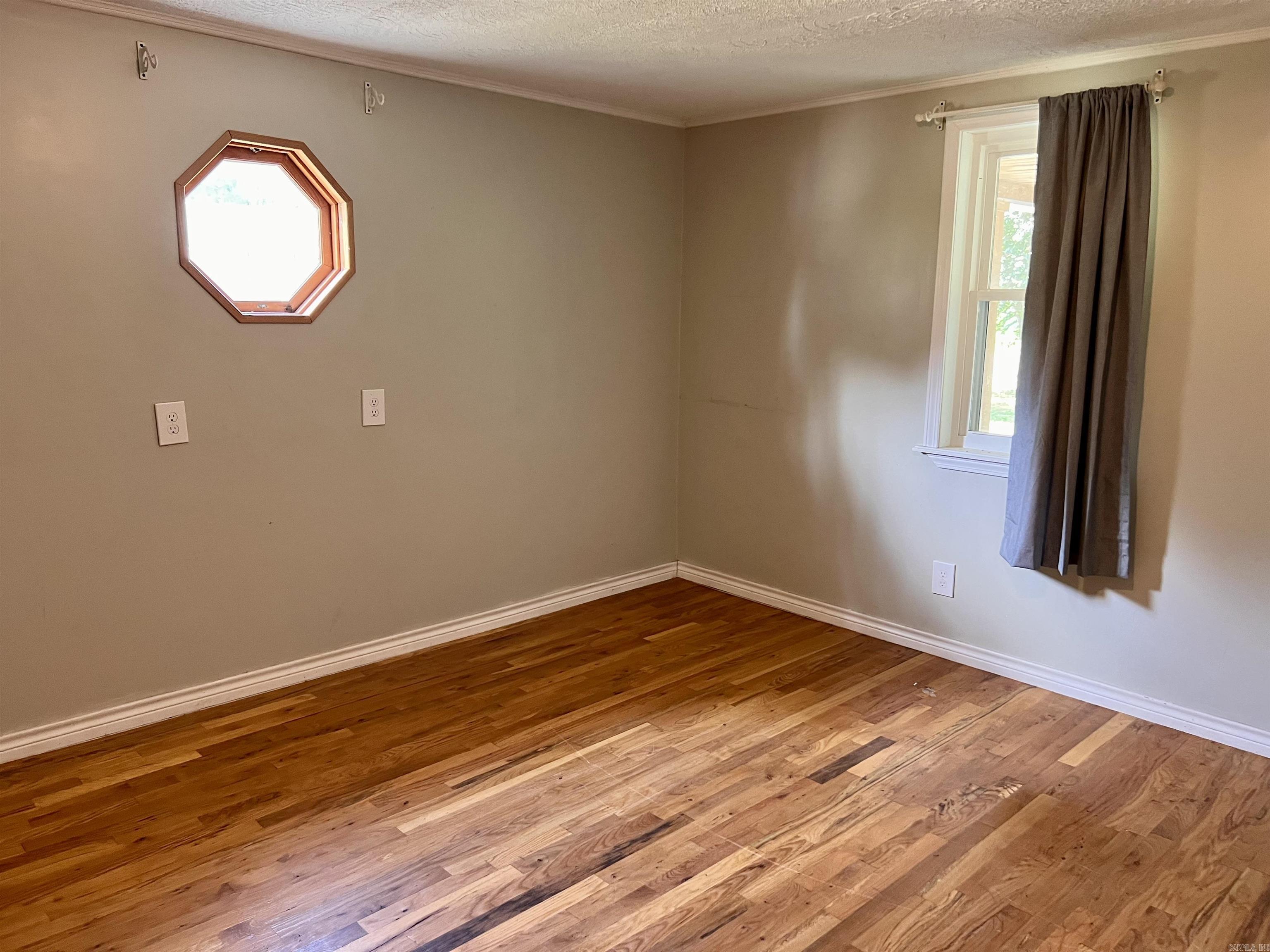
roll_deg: -0.9
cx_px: 635
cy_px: 476
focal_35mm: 26
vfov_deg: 53.1
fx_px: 954
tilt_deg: -11.7
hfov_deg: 67.3
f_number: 1.5
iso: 320
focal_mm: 5.7
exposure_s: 1/60
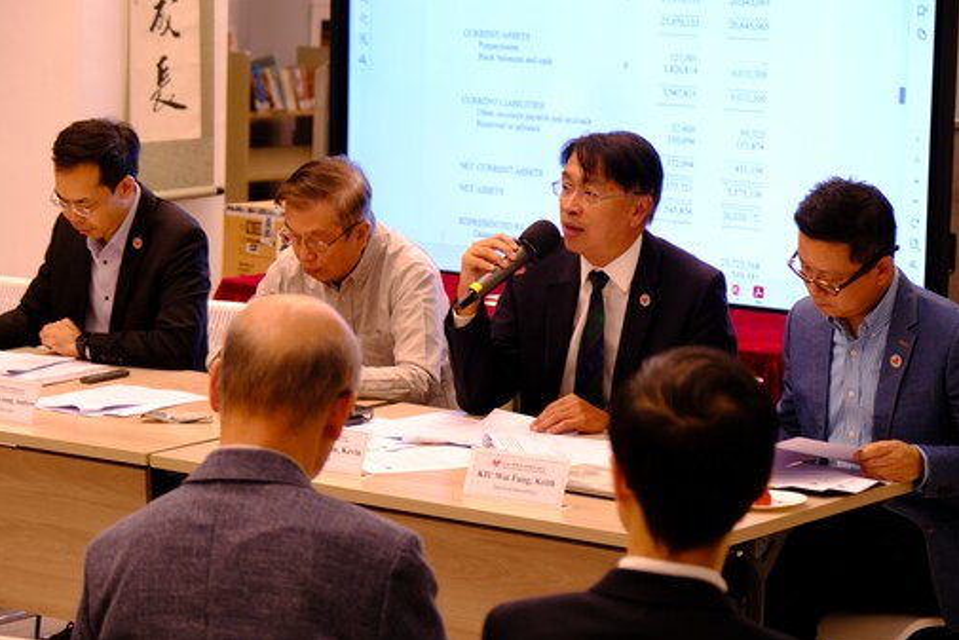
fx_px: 2904
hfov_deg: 18.7
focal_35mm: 109
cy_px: 321
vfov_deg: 12.6
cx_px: 479
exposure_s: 1/10
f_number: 4
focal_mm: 72.1
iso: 160
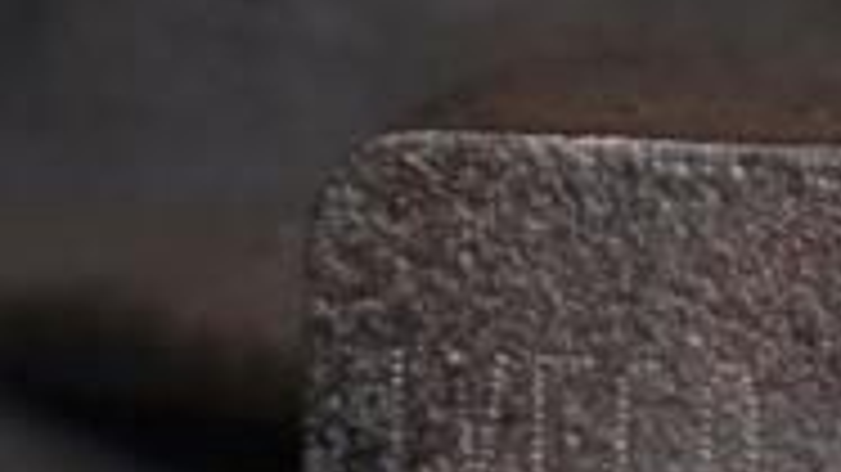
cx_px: 549
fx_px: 11829
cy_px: 778
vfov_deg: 2.3
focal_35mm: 531
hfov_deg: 4.1
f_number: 5.6
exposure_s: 1/60
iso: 800
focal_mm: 105
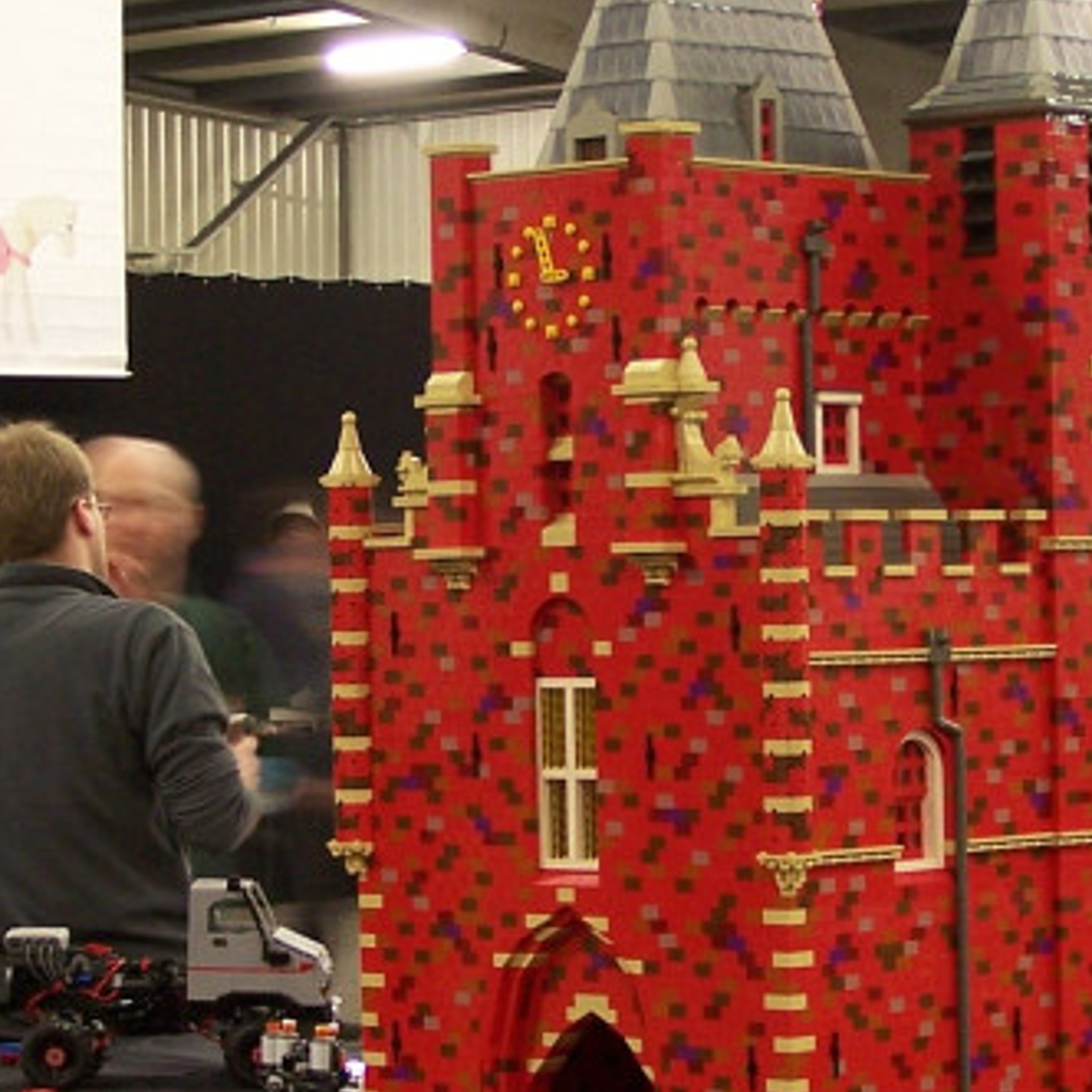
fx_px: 4961
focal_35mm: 139
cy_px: 717
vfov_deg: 12.5
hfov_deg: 12.6
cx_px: 678
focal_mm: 8.5
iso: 80
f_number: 3
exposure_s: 1/2
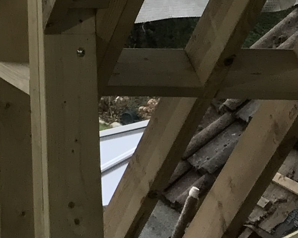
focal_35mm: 140
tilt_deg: +7.2
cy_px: -298
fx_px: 1235
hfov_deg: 11.9
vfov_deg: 9.9
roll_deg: -0.9
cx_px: -342
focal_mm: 3.99
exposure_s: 1/100
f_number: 1.8
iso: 40
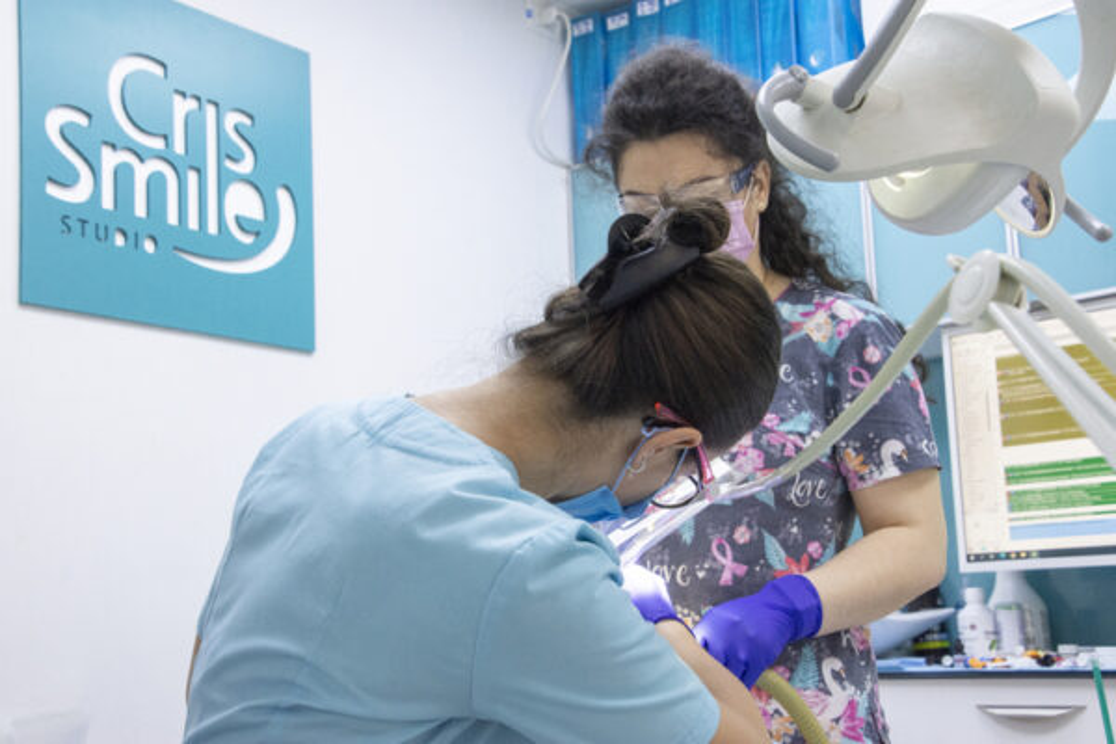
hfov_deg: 42.3
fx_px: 1441
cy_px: 372
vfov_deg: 28.9
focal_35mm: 46
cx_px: 558
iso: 1600
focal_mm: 31
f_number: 6.3
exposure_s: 1/125
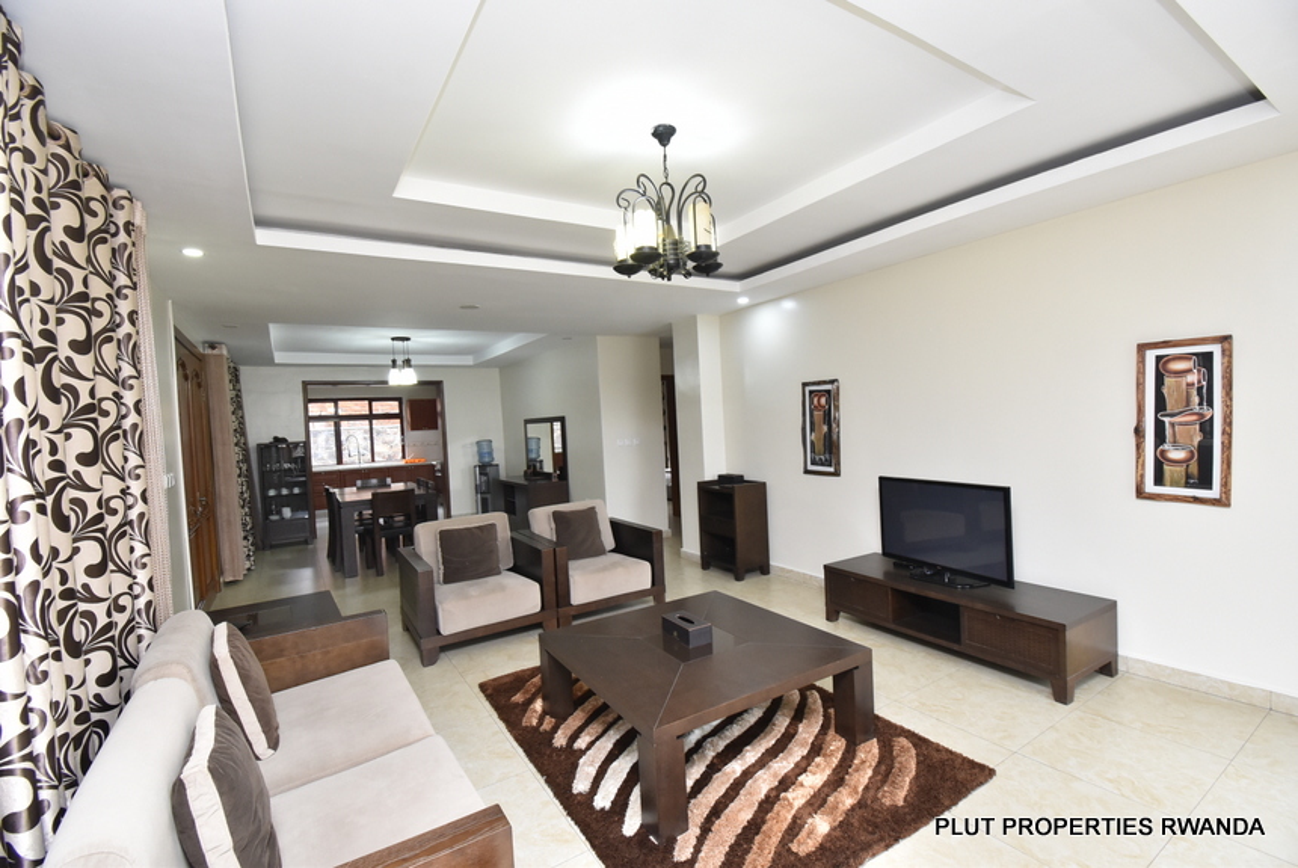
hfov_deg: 100.3
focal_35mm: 15
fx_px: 541
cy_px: 434
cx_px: 649
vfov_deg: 77.4
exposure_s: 1/20
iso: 1000
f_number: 8
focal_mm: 10
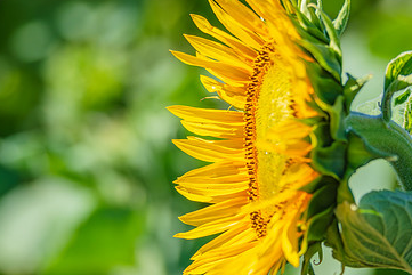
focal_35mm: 562
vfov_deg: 2.4
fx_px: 6434
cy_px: 131
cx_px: 253
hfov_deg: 3.7
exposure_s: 1/3200
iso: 800
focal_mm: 350
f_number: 6
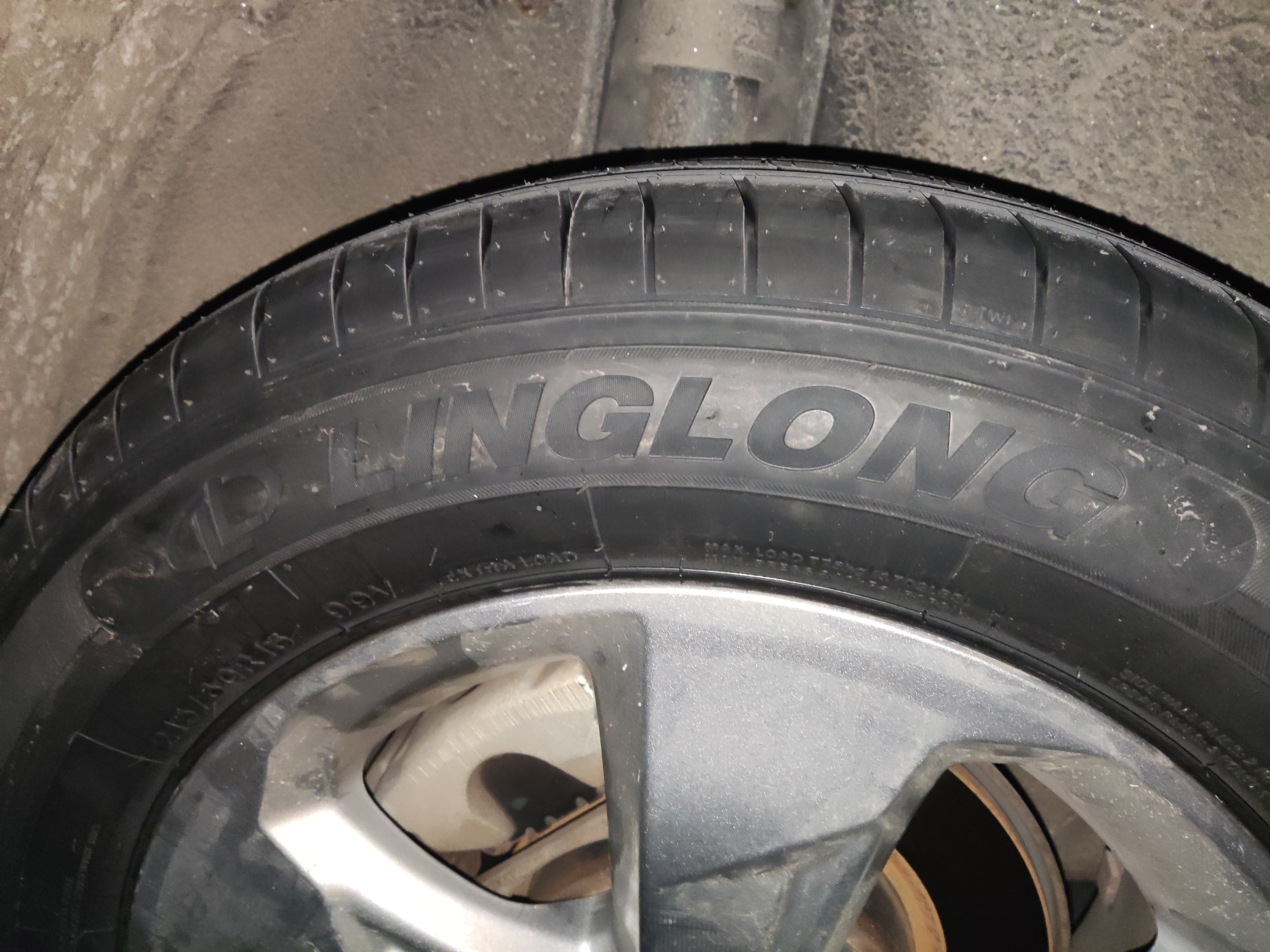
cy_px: 476
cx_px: 635
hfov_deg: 69.4
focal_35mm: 25
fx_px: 917
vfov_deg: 54.9
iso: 1729
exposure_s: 1/33
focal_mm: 4.71
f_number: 1.79
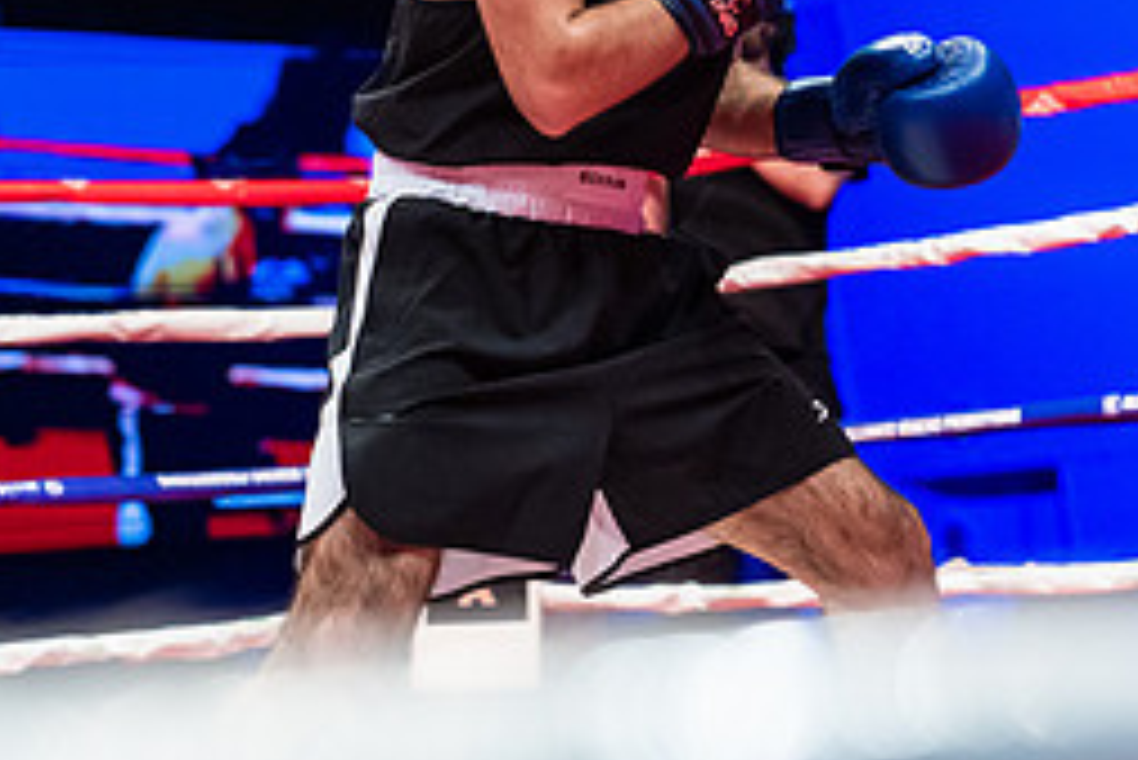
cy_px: -97
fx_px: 3764
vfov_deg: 11.4
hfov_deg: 16.7
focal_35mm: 119
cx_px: 1228
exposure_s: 1/1000
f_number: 2.8
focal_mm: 52
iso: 4000
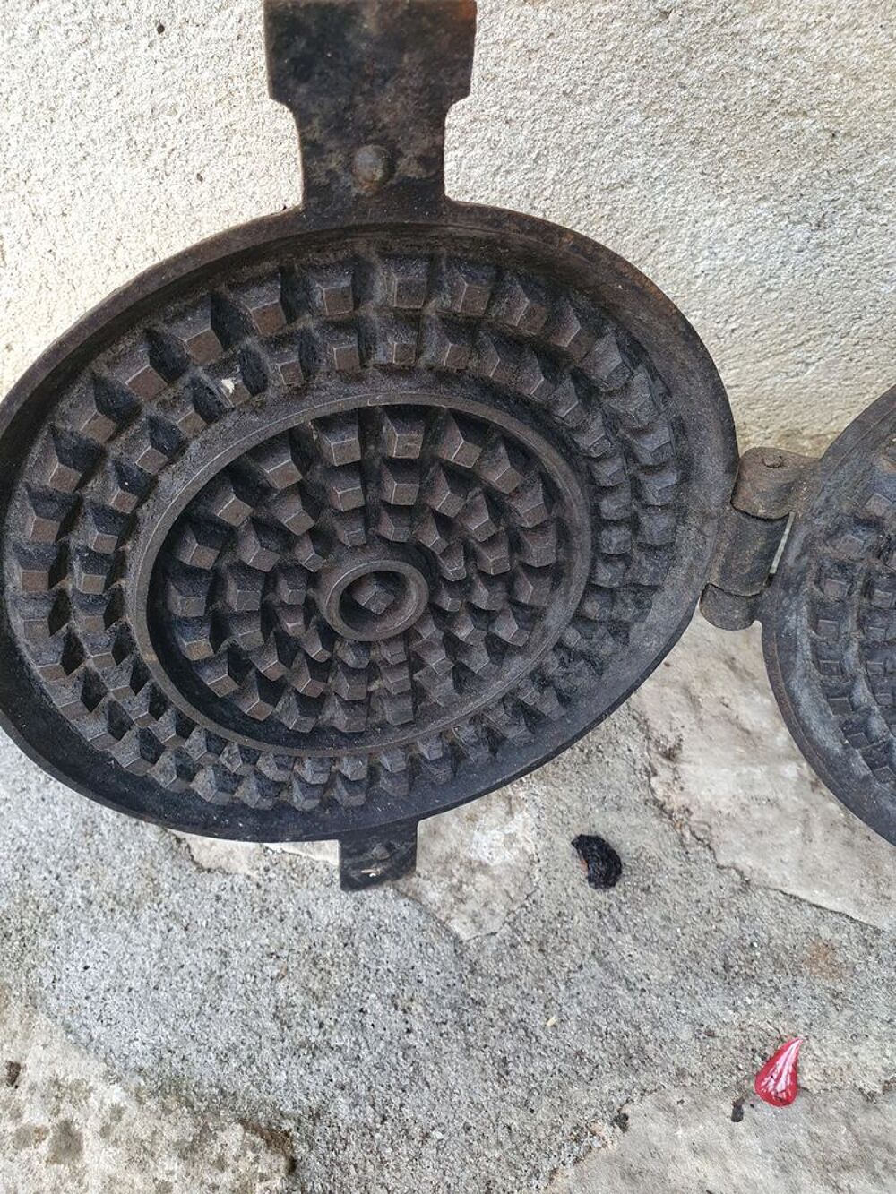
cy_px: 597
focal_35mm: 26
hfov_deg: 53.1
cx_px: 448
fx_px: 897
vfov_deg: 67.3
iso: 160
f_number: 2.4
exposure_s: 1/100
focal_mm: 4.32
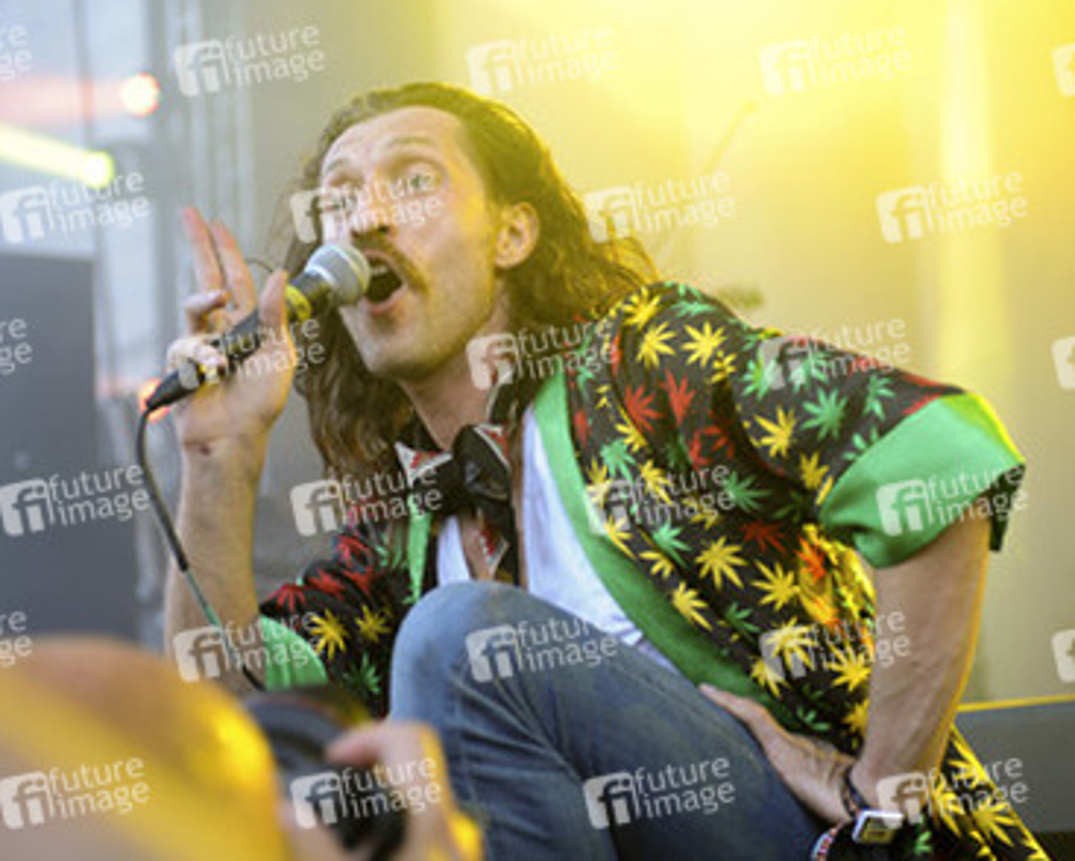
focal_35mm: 69
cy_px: 428
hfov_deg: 27.5
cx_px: 580
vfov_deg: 22.2
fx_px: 2196
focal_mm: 60
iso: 800
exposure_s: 1/640
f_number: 2.8
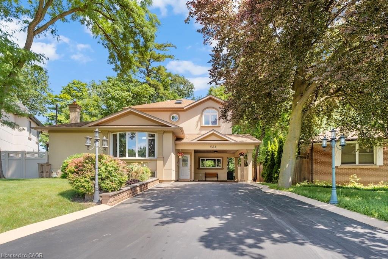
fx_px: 226
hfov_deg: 81.2
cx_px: 194
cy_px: 130
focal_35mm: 21
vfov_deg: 59.5
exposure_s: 1/180
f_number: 5.6
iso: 160
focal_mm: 13.7
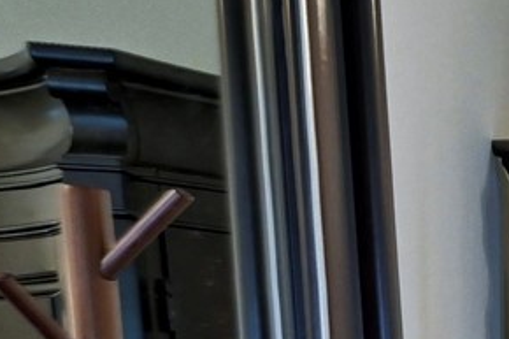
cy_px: 615
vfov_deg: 12.0
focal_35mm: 105
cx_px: 1855
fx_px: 1484
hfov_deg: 9.1
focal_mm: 14
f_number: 8
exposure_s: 1/5
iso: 400
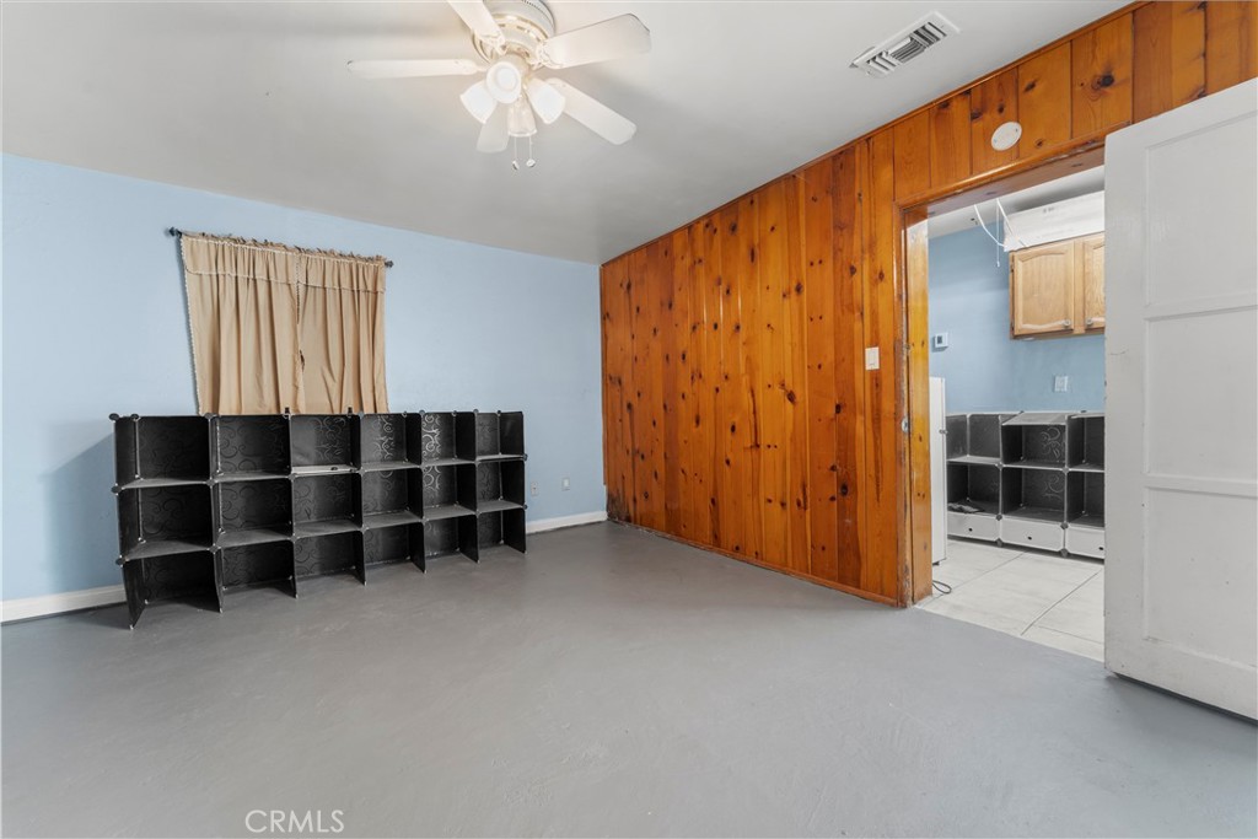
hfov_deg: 104.2
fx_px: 489
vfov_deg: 81.2
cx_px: 629
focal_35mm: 14
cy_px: 420
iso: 800
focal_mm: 14
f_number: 9
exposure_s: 1/10
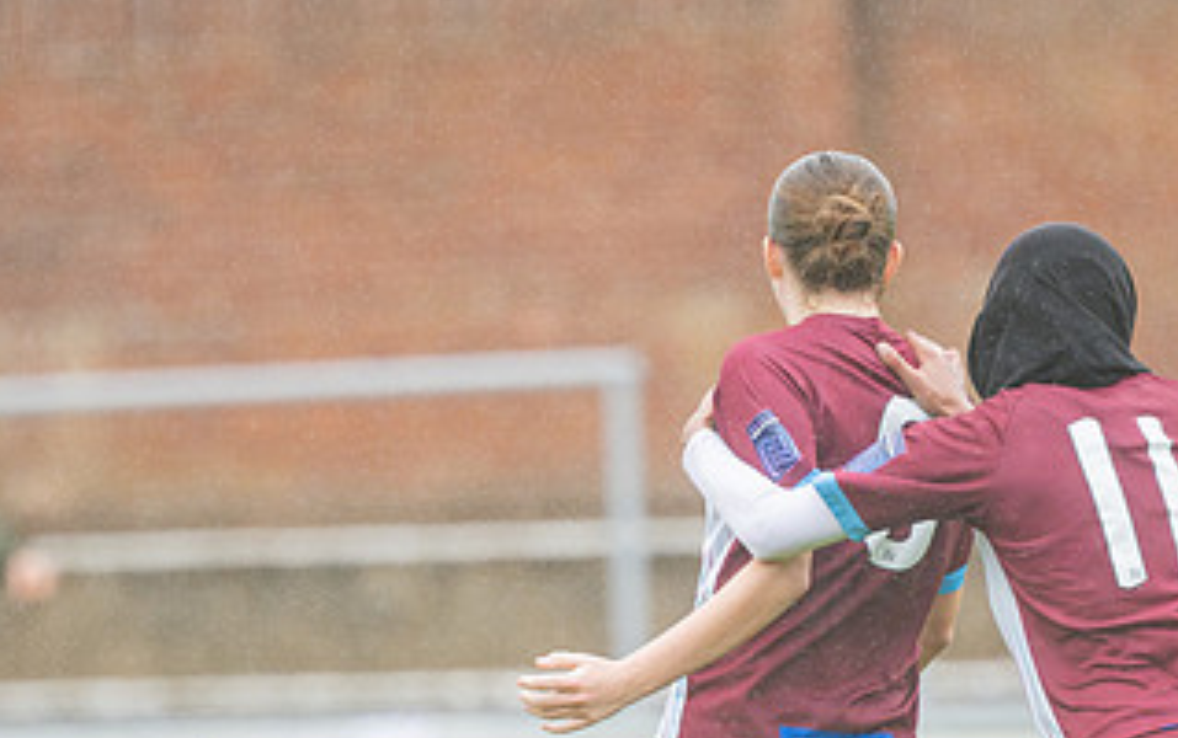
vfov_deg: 1.3
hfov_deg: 2.1
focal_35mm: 1018
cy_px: 668
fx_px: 32711
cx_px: 725
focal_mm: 300
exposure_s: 1/1600
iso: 500
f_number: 2.8
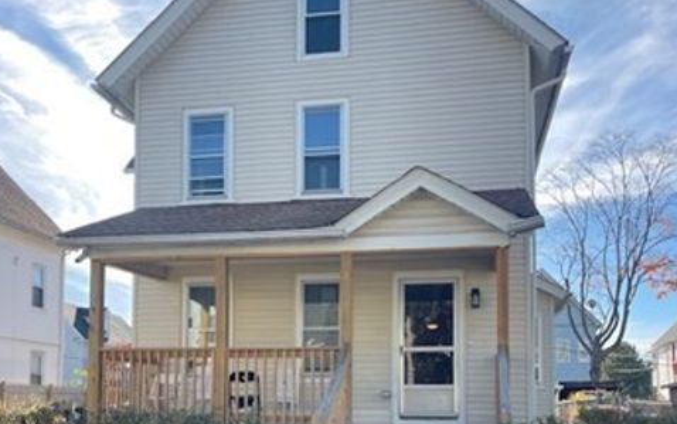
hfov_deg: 52.7
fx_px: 683
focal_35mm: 37
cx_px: 331
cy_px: 357
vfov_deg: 33.2
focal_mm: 5.1
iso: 32
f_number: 1.6
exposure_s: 1/962
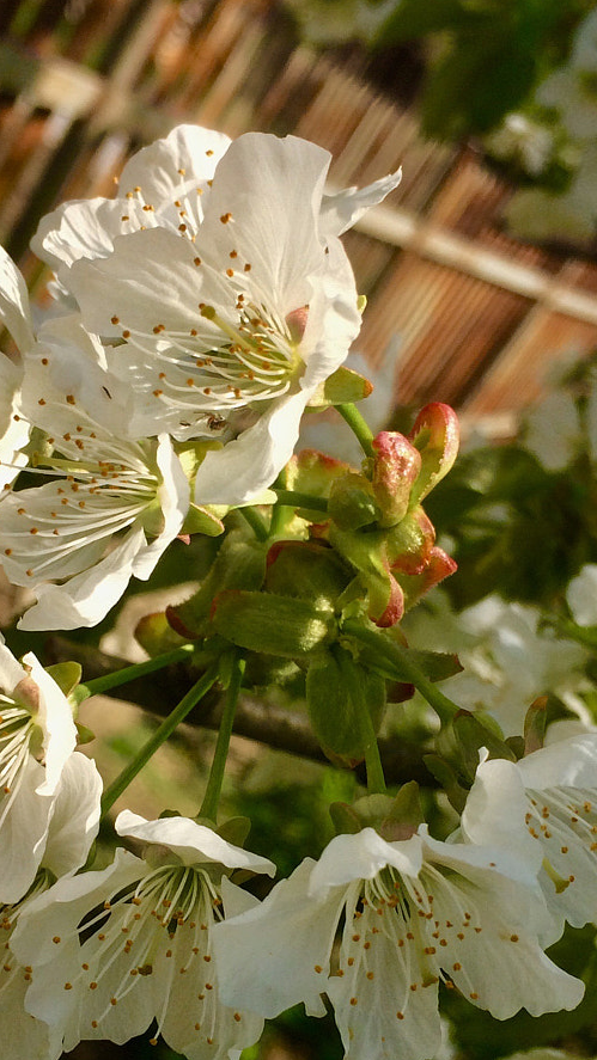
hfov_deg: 21.0
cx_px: 224
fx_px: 1604
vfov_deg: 36.4
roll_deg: -30.2
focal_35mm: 57
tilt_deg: -19.7
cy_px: 652
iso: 32
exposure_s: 1/1414
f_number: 2.2
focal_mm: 4.15
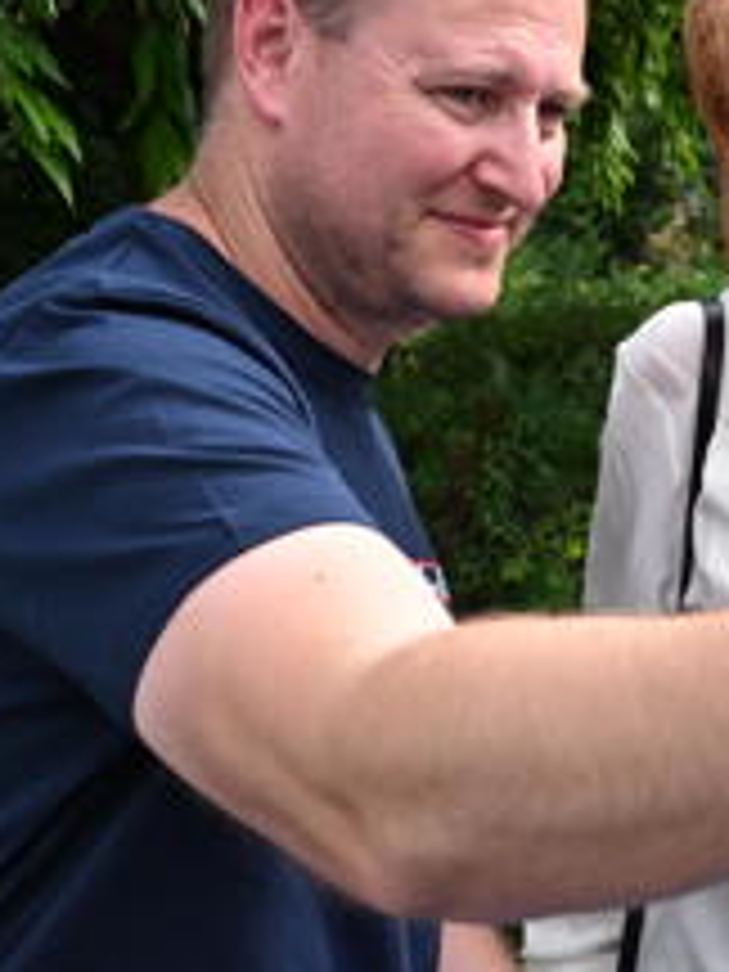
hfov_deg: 15.5
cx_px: 855
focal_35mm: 92
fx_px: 2583
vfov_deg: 21.3
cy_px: 441
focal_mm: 30
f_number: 5.6
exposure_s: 1/1000
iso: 800
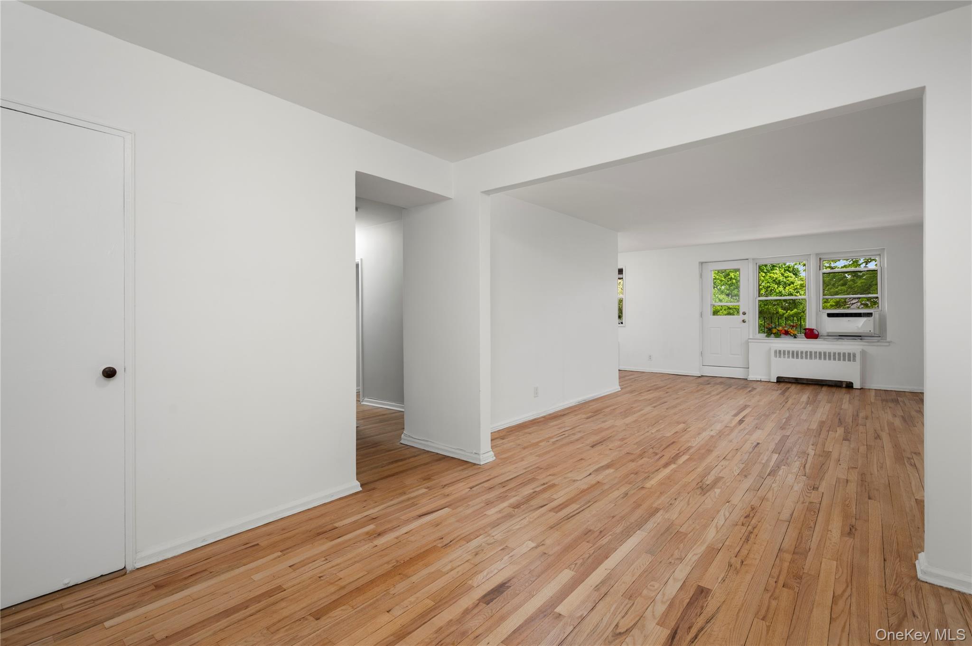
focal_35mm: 16
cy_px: 323
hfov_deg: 95.0
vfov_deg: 72.0
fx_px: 445
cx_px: 486
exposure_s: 1.3
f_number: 7.1
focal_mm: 16.5
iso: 320
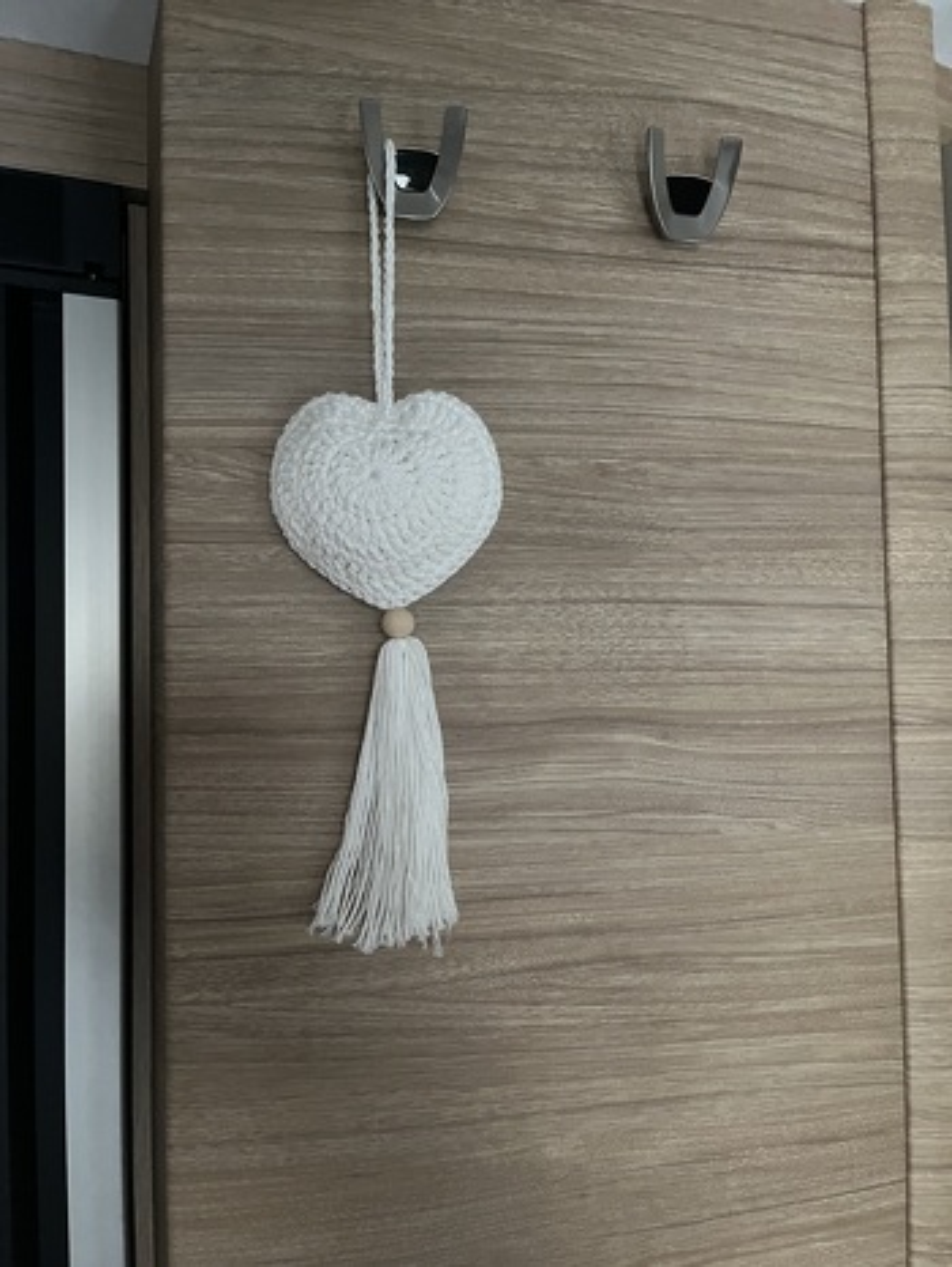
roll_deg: +1.8
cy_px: 634
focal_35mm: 26
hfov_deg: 53.1
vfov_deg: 67.3
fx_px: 953
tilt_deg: +1.3
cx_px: 476
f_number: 1.6
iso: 640
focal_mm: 5.1
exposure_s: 1/33
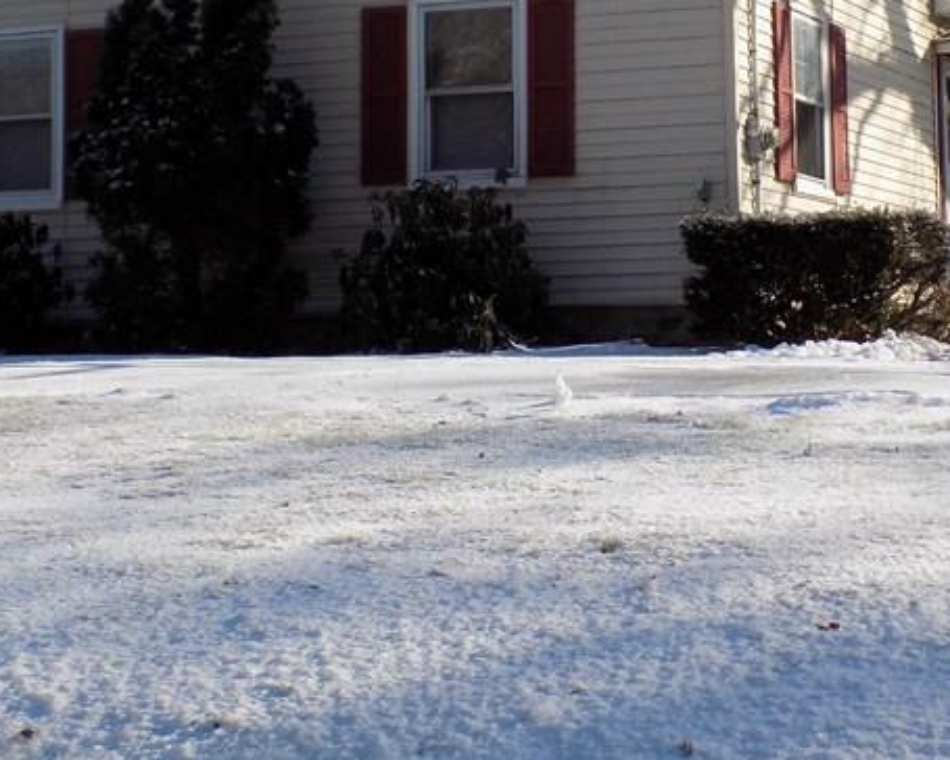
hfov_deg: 21.2
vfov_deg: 16.9
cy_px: 96
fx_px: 2530
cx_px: 605
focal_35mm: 90
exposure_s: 1/640
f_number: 3.6
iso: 80
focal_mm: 7.3
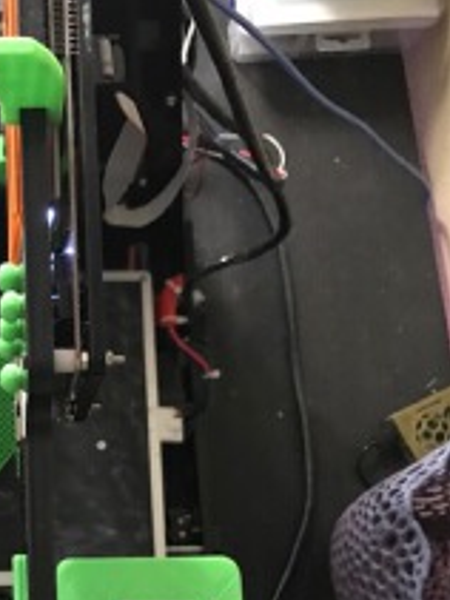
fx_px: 920
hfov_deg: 26.4
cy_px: 498
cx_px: 28
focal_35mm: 53
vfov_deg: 34.8
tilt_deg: -78.6
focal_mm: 3.99
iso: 100
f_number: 1.8
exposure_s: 1/6
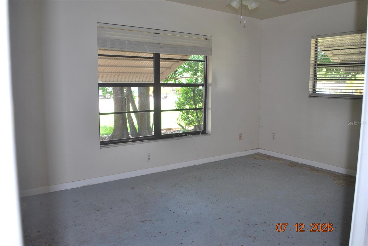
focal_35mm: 27
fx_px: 276
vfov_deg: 48.0
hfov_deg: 67.3
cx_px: 184
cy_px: 123
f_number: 3.8
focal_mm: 18
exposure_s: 1/60
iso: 200
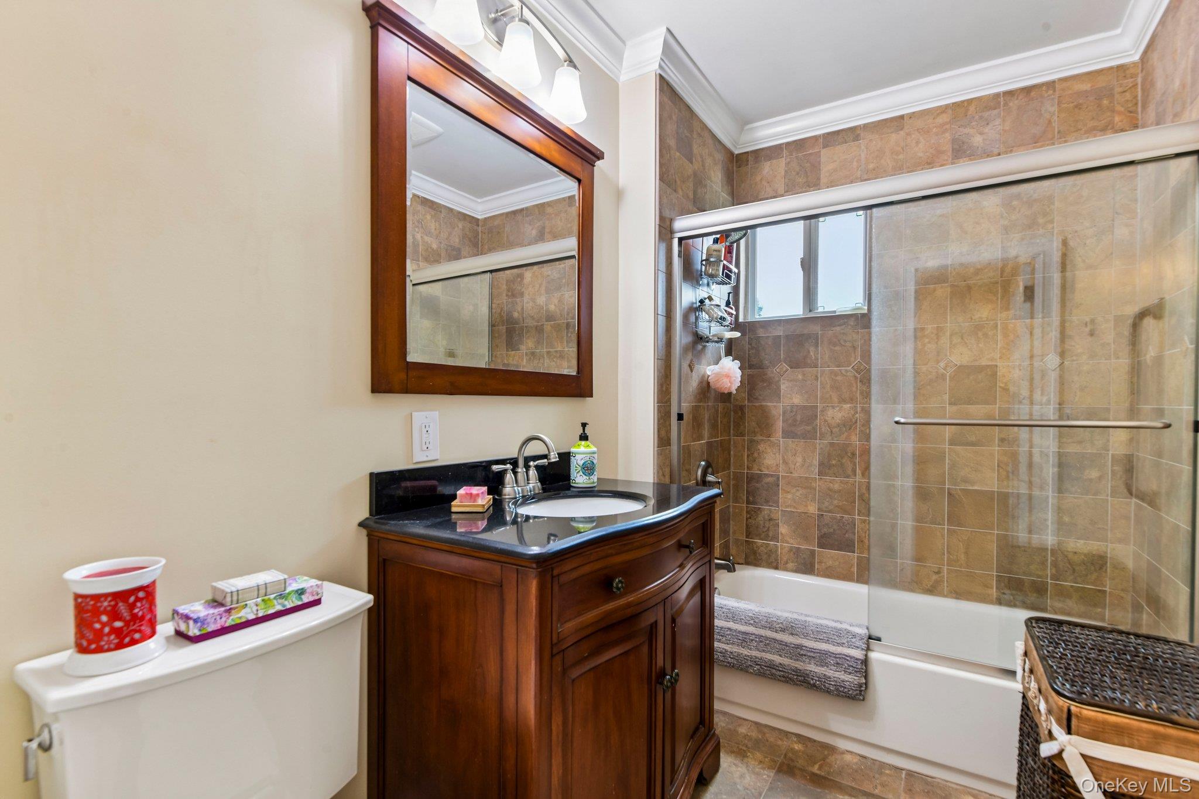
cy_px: 400
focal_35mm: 17
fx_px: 566
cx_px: 600
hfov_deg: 93.3
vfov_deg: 70.4
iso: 250
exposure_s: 1/3.33
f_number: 9
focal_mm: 17
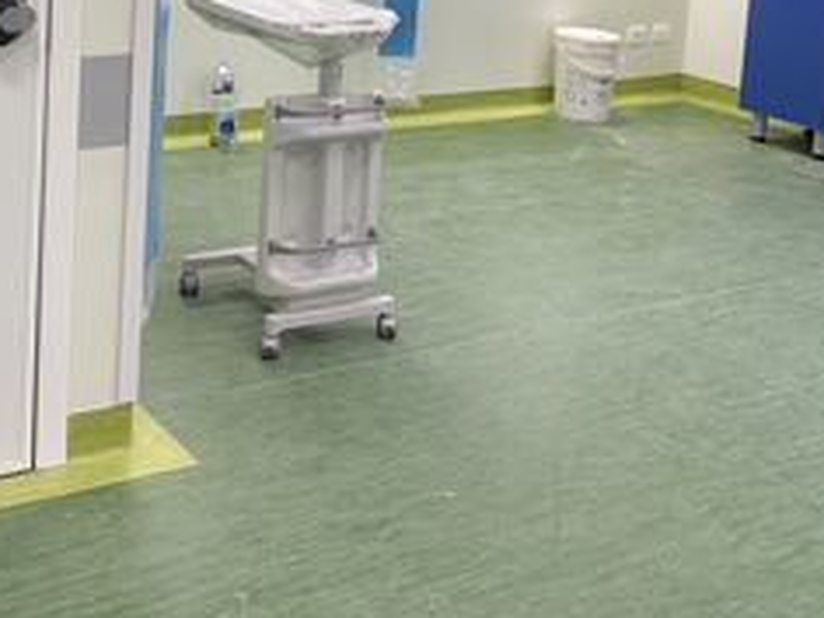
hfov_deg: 34.1
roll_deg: -2.6
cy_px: -33
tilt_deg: -7.4
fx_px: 1309
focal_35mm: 55
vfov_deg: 25.0
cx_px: 185
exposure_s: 1/200
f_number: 1.6
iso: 64
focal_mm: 5.96
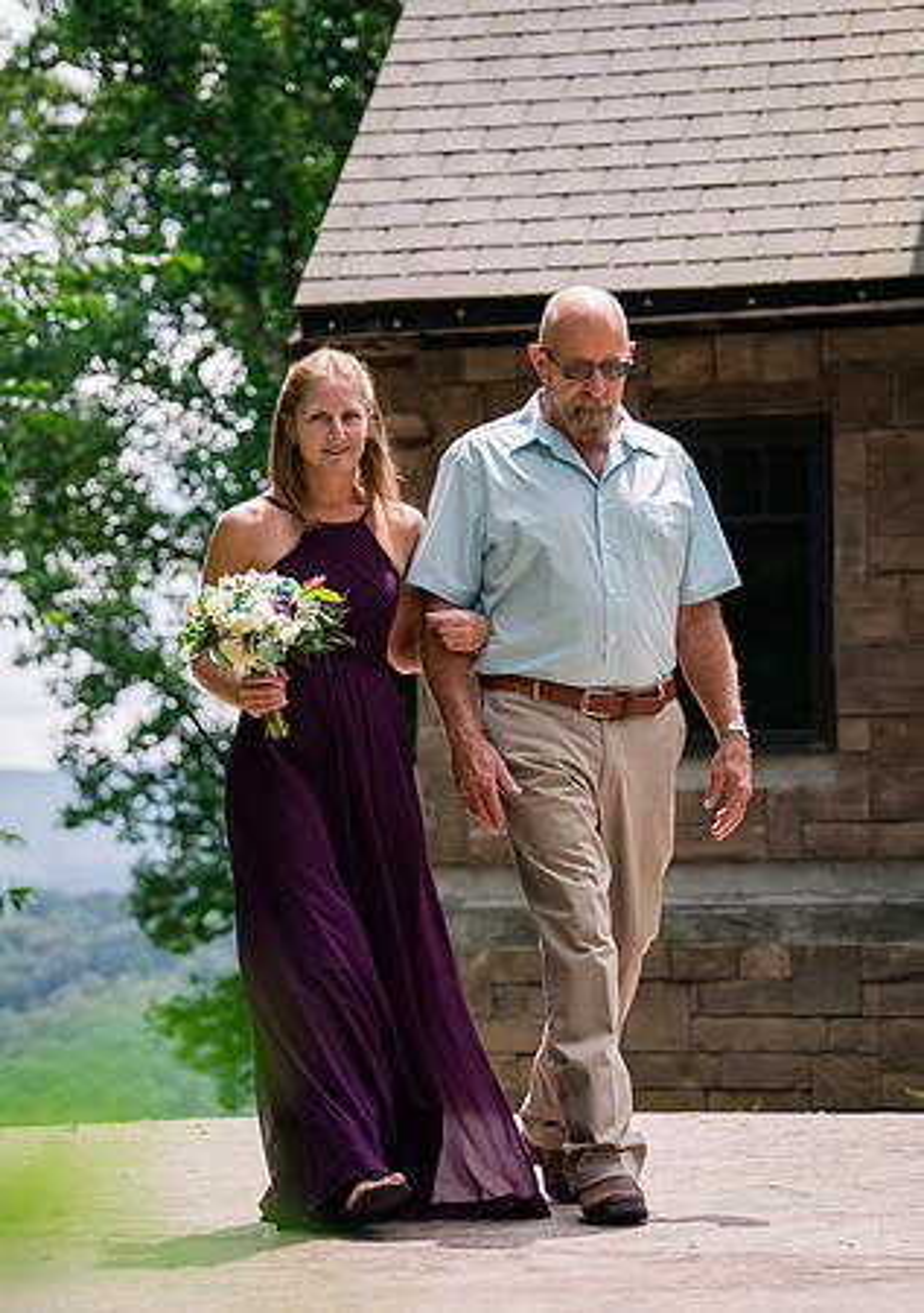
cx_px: 553
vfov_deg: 16.1
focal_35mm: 125
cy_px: 697
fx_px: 4641
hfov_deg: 11.4
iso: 160
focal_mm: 70
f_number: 2.8
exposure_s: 1/1000
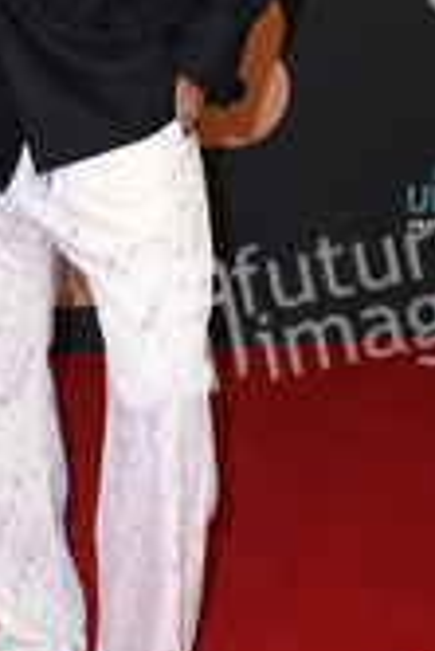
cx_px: -59
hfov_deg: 13.3
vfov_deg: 19.9
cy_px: 118
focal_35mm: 101
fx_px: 1827
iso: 1250
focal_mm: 42
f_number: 5.6
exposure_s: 1/250
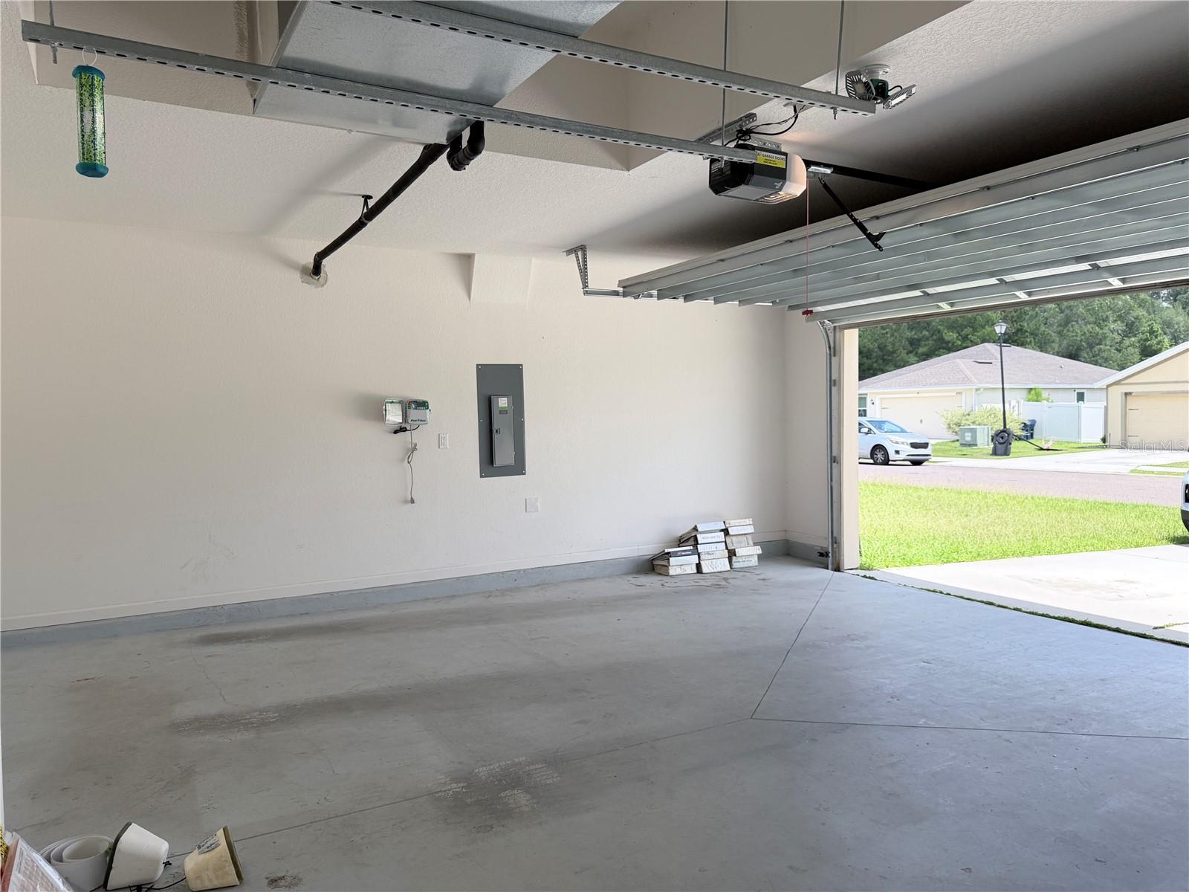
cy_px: 446
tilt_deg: -2.6
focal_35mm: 24
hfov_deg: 71.6
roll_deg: +0.4
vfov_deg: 56.8
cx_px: 594
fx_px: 824
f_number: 1.78
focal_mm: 6.76
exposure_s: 1/1812
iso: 100
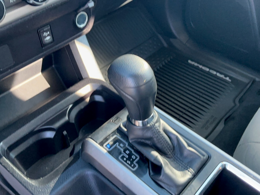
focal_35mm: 30
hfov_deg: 60.0
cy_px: 98
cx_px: 130
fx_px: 225
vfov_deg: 46.8
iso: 125
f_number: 1.8
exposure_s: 1/60
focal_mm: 3
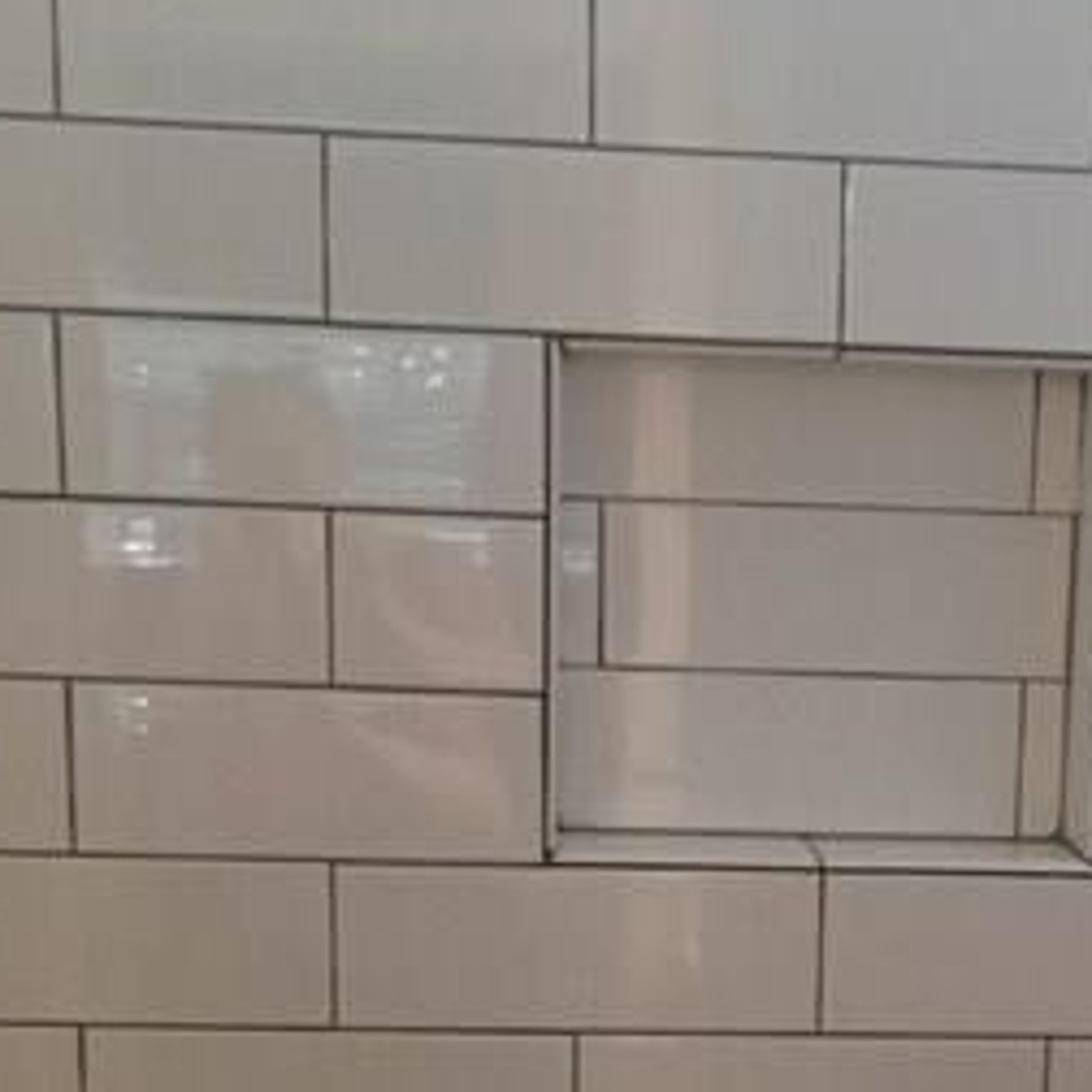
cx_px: 841
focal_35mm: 104
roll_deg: -1.9
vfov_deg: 15.5
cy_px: 1625
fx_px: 3712
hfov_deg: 16.6
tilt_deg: -15.0
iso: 200
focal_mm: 4.15
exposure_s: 1/30
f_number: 2.2
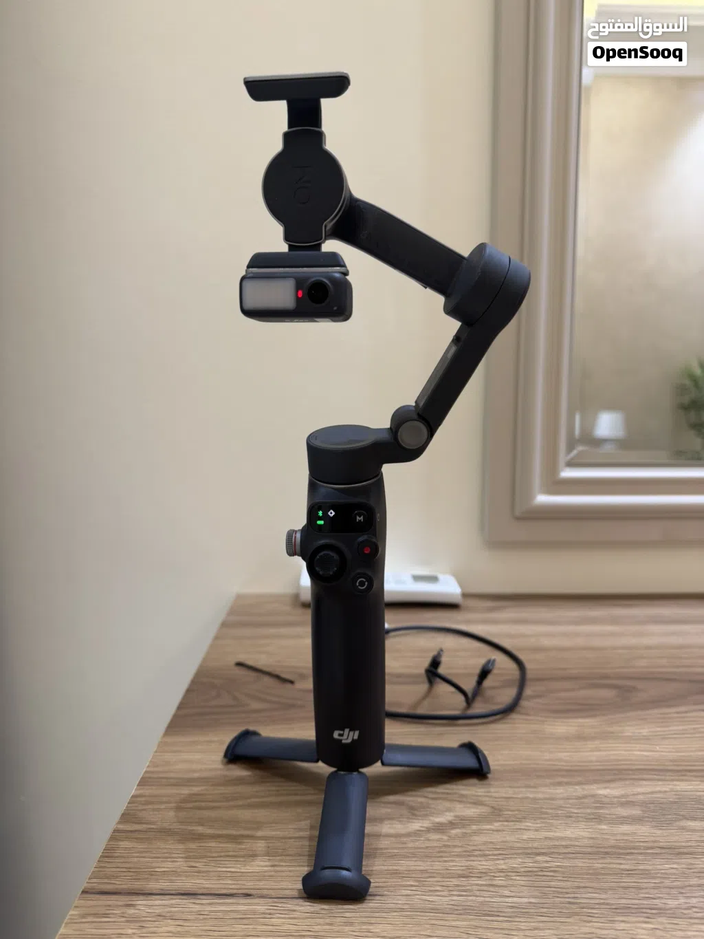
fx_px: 651
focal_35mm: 24
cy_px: 470
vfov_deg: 71.6
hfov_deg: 56.8
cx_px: 352
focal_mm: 6.76
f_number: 1.78
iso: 125
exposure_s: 1/50
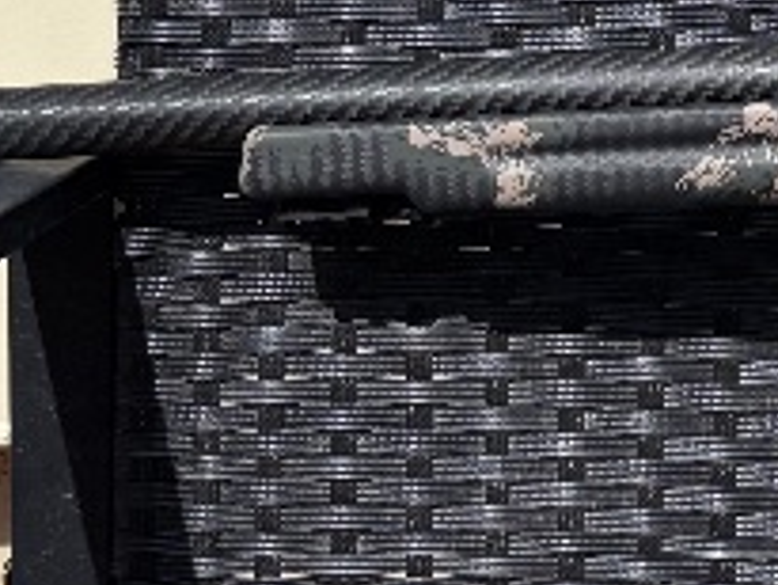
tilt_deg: -11.6
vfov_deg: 11.5
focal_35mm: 127
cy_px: -61
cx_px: 1028
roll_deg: -1.7
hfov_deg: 14.8
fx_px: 2856
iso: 50
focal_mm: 5.96
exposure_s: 1/5814
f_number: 1.6
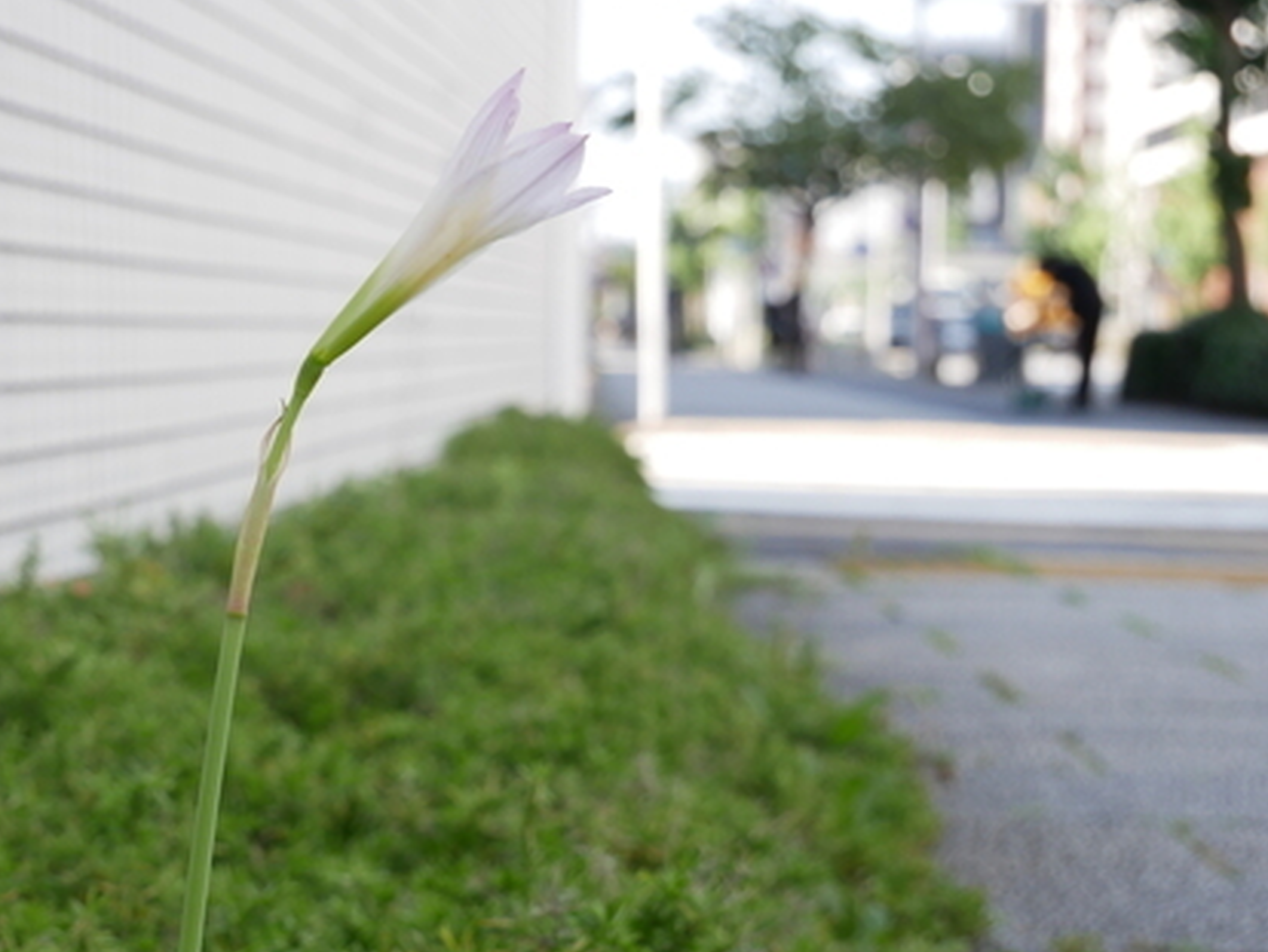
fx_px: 3189
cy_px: 626
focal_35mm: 87
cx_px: 447
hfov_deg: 22.4
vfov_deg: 17.0
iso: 200
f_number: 5.6
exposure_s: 1/160
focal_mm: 30
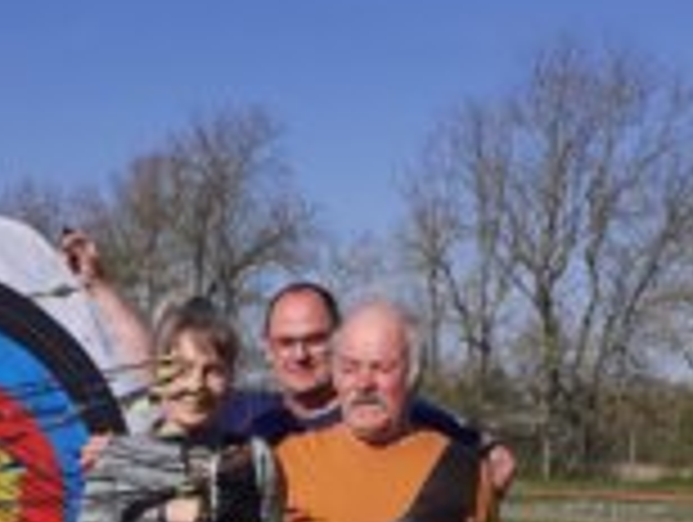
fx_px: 1404
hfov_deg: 27.5
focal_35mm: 70
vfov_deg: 20.3
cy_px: 544
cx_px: 207
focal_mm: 3.6
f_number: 1.9
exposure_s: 1/3289
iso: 40
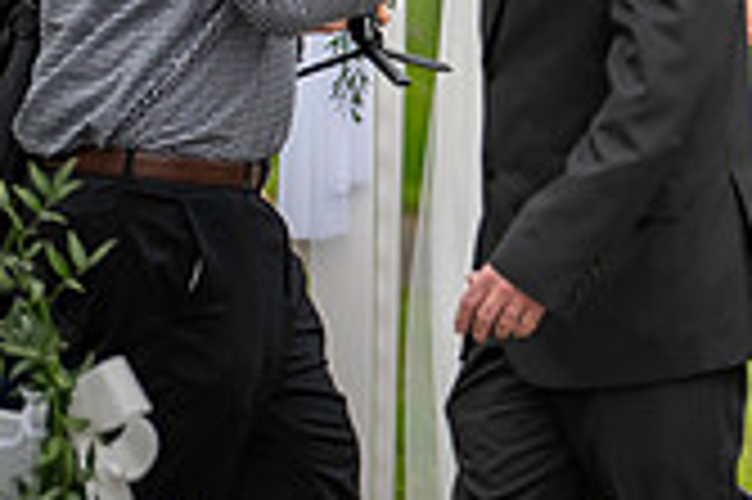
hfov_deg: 4.6
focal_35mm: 449
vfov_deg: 3.0
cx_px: 1166
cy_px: -189
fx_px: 9370
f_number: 2.8
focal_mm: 120
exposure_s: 1/320
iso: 100
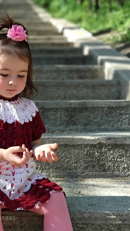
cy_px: 91
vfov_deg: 30.5
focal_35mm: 69
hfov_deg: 17.4
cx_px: 29
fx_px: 423
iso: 100
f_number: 2.6
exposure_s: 1/200
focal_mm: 5.99
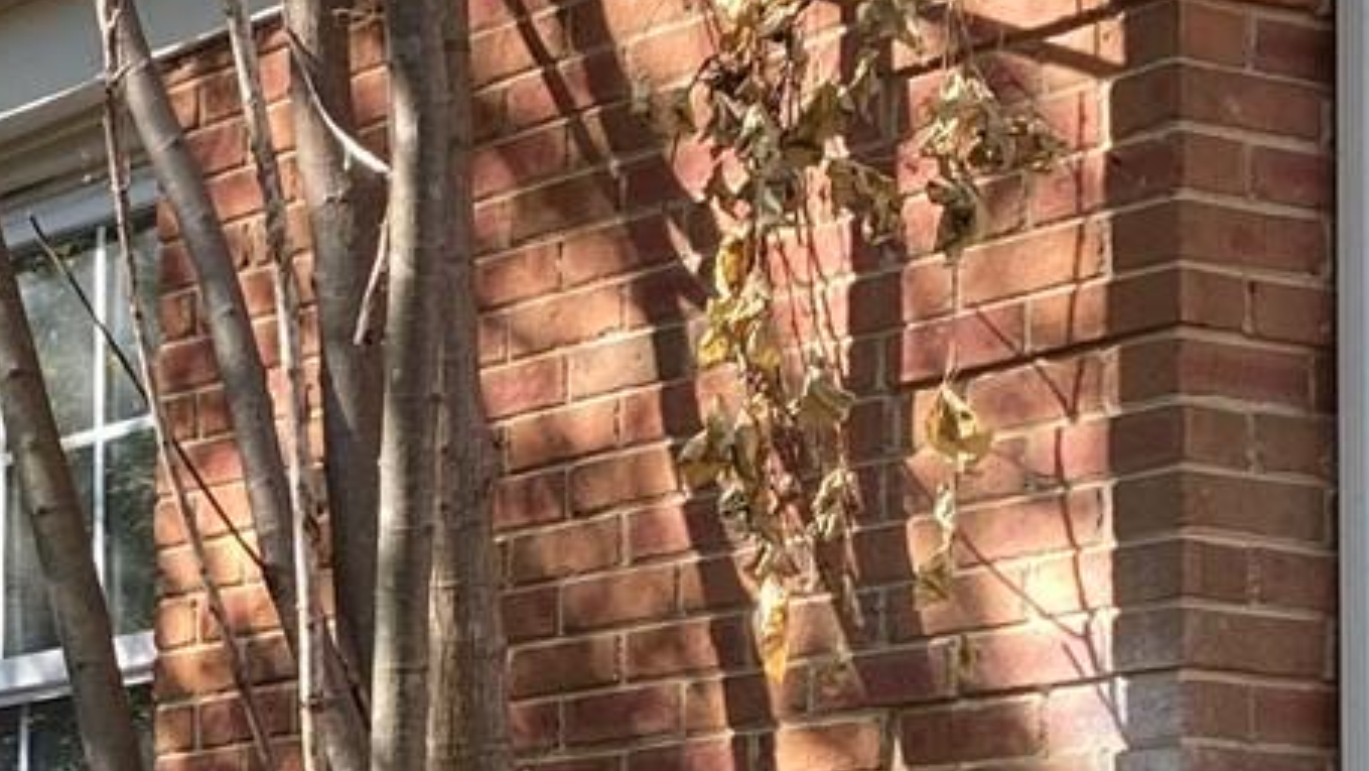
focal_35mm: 128
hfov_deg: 16.4
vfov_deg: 9.3
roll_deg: -0.6
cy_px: 974
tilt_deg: +2.9
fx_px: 4647
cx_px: -39
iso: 32
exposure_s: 1/122
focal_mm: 4.25
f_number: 1.8
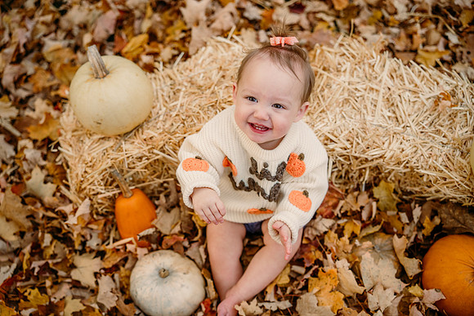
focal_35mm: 35
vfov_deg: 37.9
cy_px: 158
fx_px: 461
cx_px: 237
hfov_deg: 54.4
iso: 250
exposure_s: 1/400
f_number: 2.2
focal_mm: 35
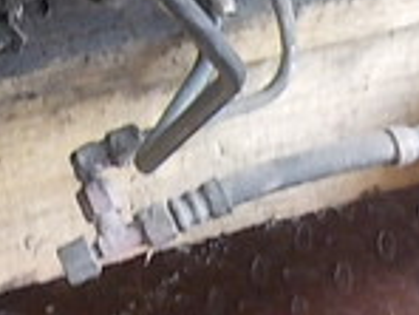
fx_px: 1574
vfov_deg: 10.6
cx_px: -48
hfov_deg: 14.8
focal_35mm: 130
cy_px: -272
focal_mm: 4.1
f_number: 3.3
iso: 400
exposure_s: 1/25
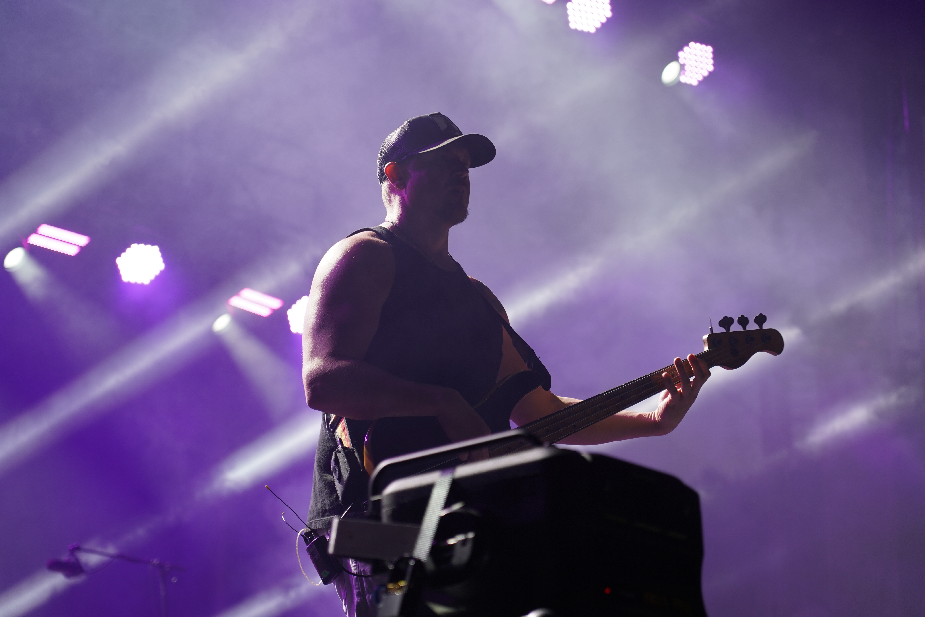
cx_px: 462
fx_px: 2698
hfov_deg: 19.5
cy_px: 308
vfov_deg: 13.0
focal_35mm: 105
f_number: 4
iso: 500
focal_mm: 105
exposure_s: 1/160
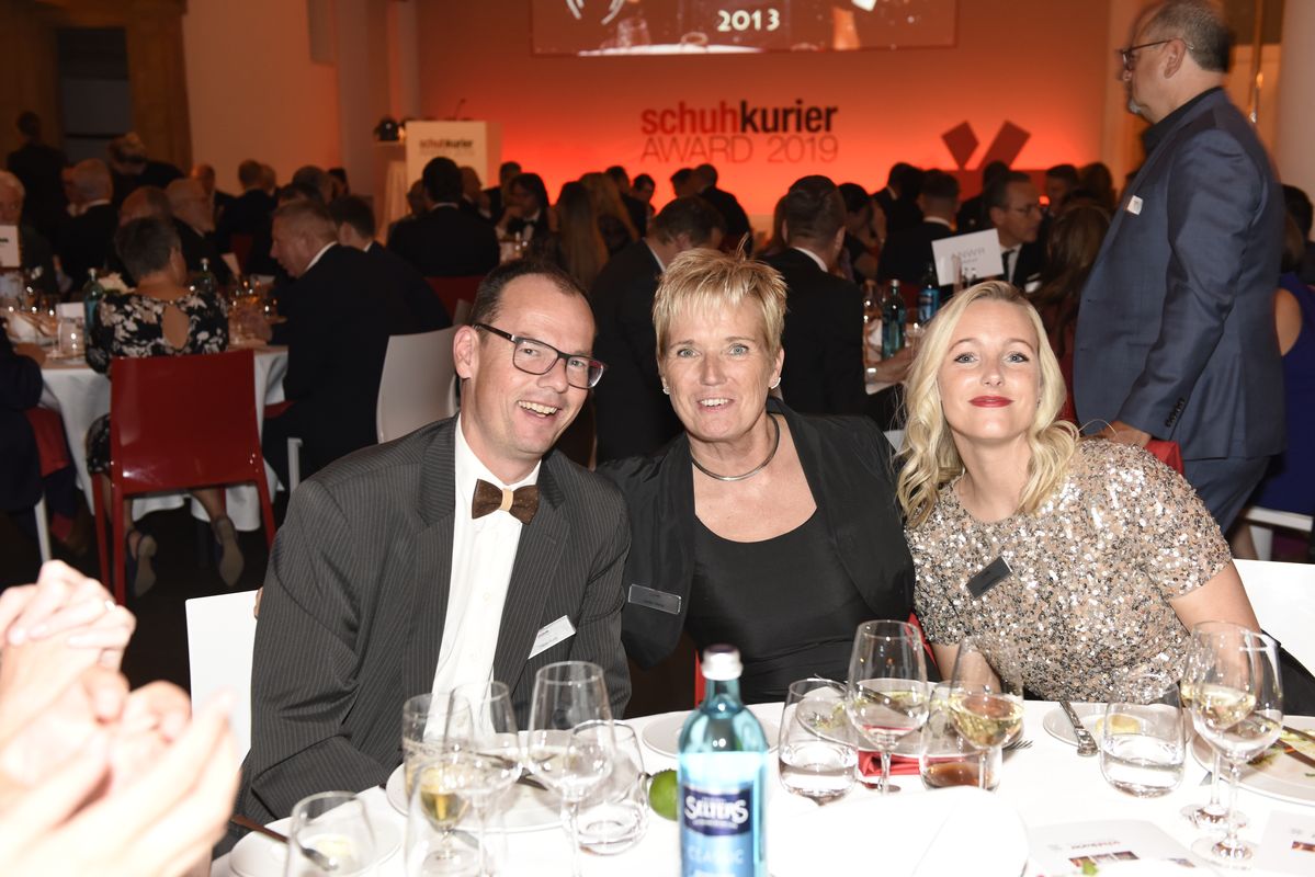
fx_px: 1608
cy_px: 438
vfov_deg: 30.5
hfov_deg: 44.5
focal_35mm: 44
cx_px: 658
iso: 1600
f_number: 4
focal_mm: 44
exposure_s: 1/80
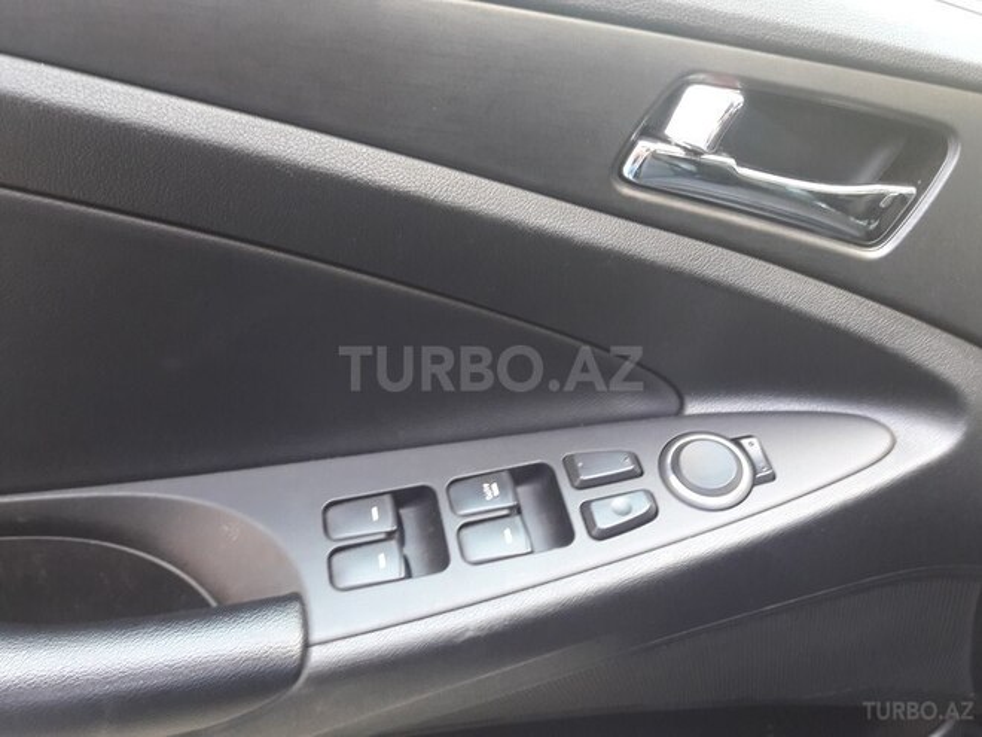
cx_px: 491
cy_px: 368
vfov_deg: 49.7
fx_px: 794
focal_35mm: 28
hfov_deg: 63.4
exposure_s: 1/33
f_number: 1.9
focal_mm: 3.7
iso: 125
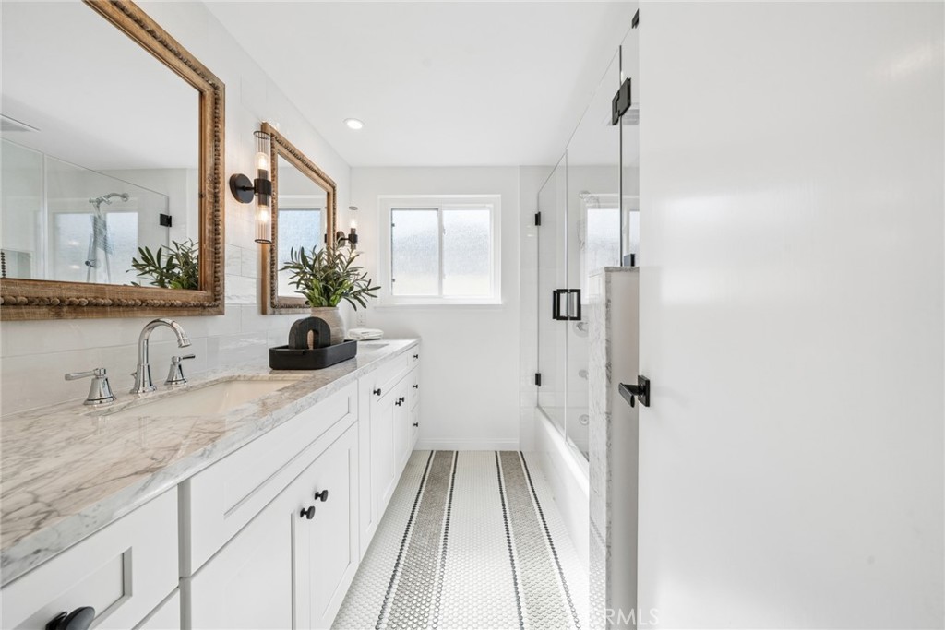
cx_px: 472
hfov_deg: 112.6
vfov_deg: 90.0
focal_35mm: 12
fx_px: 315
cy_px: 315
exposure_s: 1/200
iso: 400
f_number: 8
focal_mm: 12
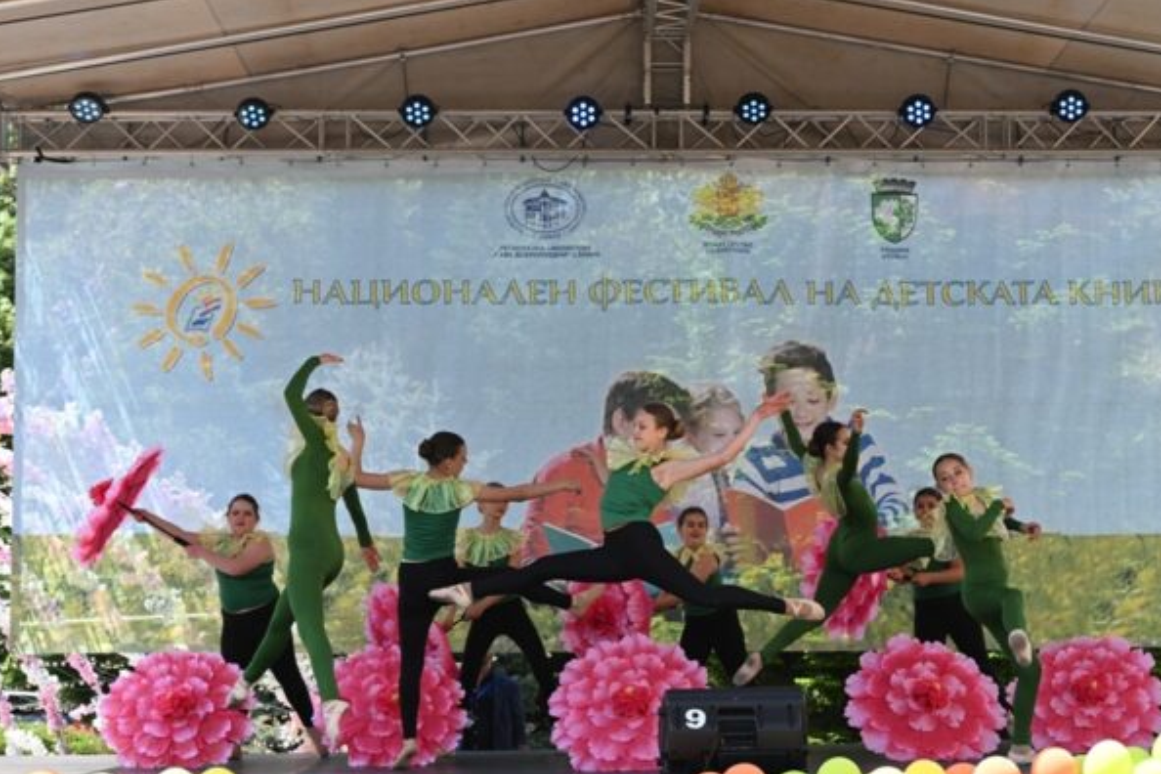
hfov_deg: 19.3
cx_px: 706
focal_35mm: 106
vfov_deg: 12.9
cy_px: 465
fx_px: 3418
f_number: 5.6
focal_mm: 82
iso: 320
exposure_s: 1/800
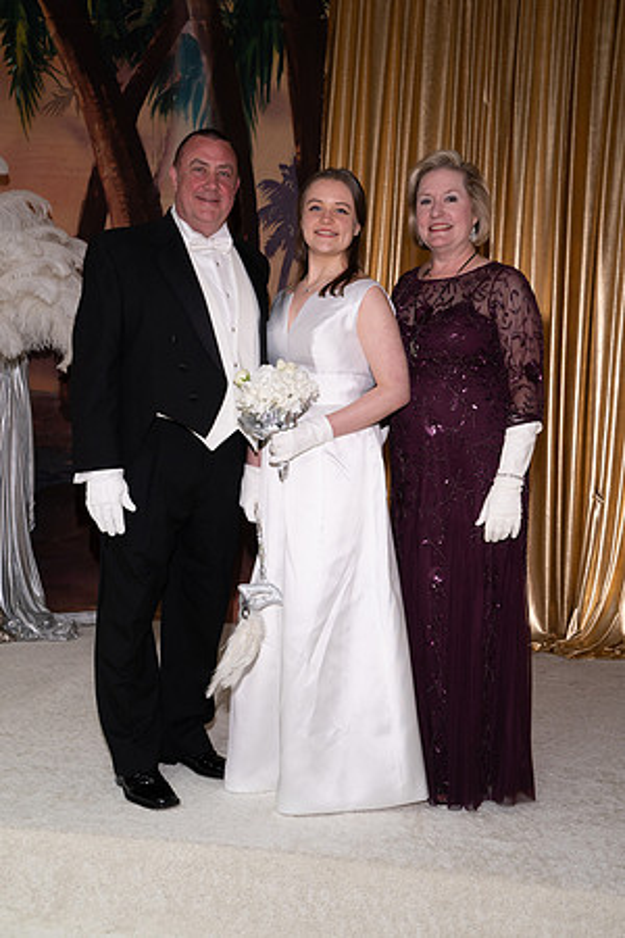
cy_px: 469
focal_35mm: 43
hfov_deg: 31.2
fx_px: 1120
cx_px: 312
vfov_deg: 45.4
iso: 800
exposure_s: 1/160
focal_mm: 43
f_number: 5.6
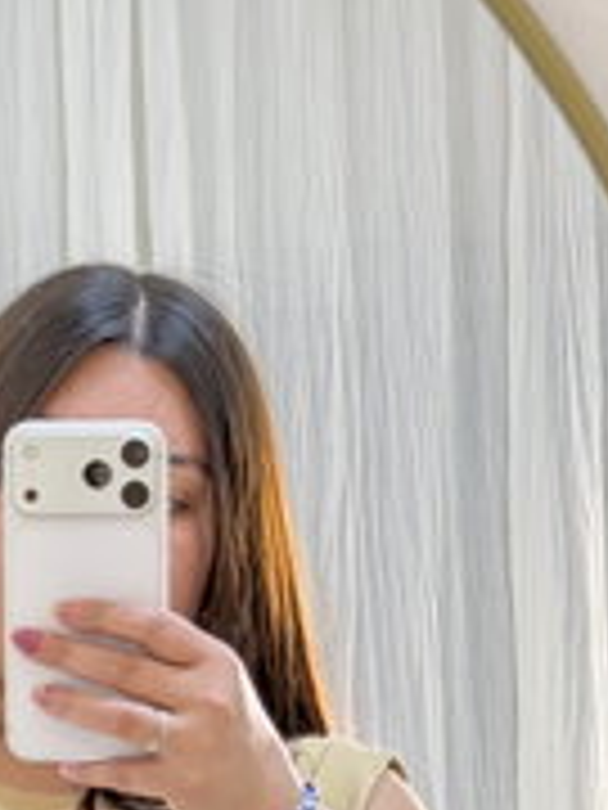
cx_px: -63
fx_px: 3325
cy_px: 871
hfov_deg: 10.3
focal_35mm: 142
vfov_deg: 13.6
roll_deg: +3.6
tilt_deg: -10.7
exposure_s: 1/50
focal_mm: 6.76
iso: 125
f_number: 1.78
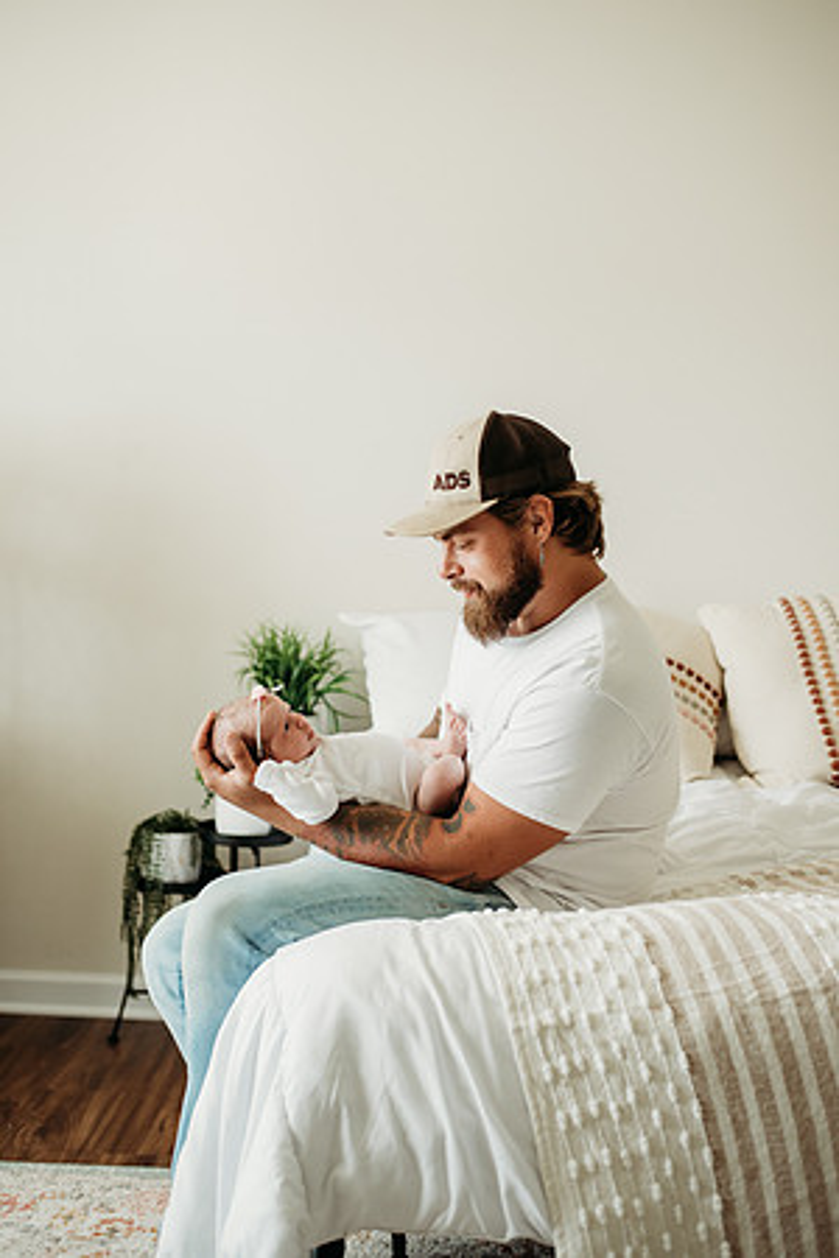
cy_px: 629
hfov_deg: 27.0
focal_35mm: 50
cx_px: 420
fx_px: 1748
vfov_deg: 39.6
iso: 800
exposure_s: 1/250
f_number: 2.5
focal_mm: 50
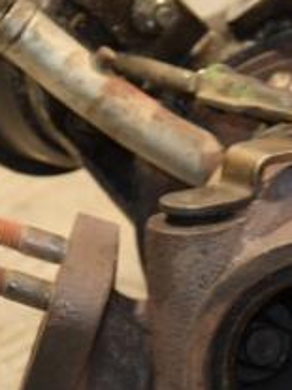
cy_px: 245
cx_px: 330
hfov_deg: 4.4
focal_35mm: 334
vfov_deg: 5.9
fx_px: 3760
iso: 800
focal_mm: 80
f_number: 5.3
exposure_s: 1/60
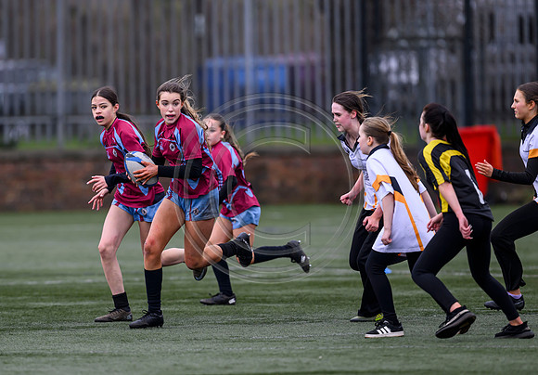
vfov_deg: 2.7
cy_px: 202
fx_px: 8002
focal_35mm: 528
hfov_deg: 3.9
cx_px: 218
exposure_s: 1/1250
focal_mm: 400
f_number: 3.5
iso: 500
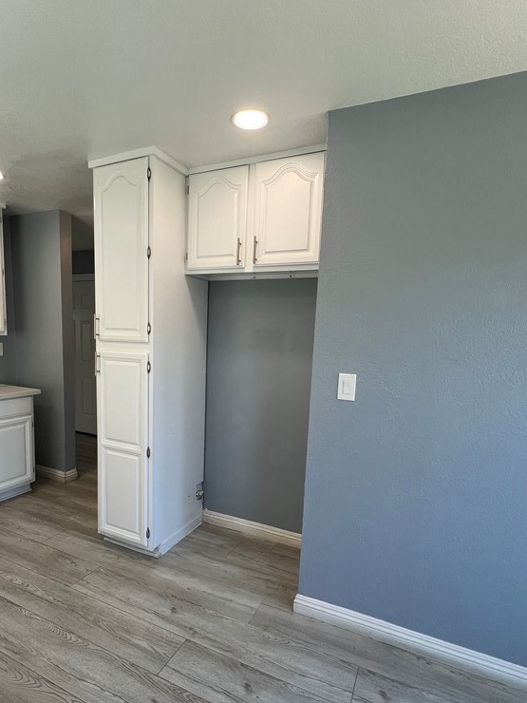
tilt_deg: -6.8
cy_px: 389
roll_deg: -2.0
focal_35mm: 18
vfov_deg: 87.4
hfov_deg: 71.4
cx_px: 238
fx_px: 365
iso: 64
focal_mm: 1.57
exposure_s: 1/120
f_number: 1.8
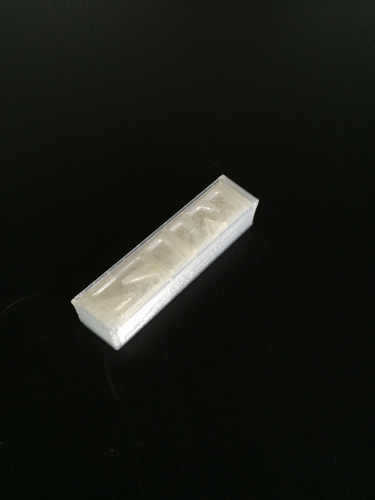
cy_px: 250
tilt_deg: -59.0
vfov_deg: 61.7
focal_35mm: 29
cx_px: 188
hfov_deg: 48.2
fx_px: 419
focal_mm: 4.15
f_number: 2.2
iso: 40
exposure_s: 1/30
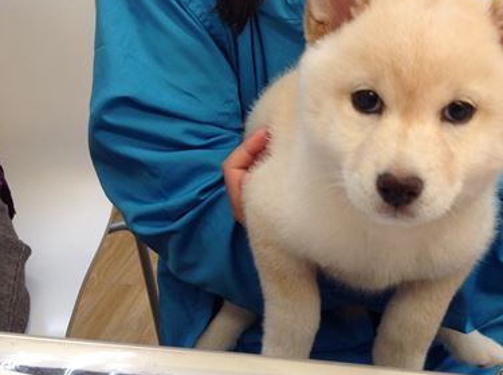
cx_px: 347
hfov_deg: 34.0
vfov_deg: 26.0
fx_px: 812
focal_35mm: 56
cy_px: 228
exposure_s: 1/60
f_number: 2.4
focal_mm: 4.28
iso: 64
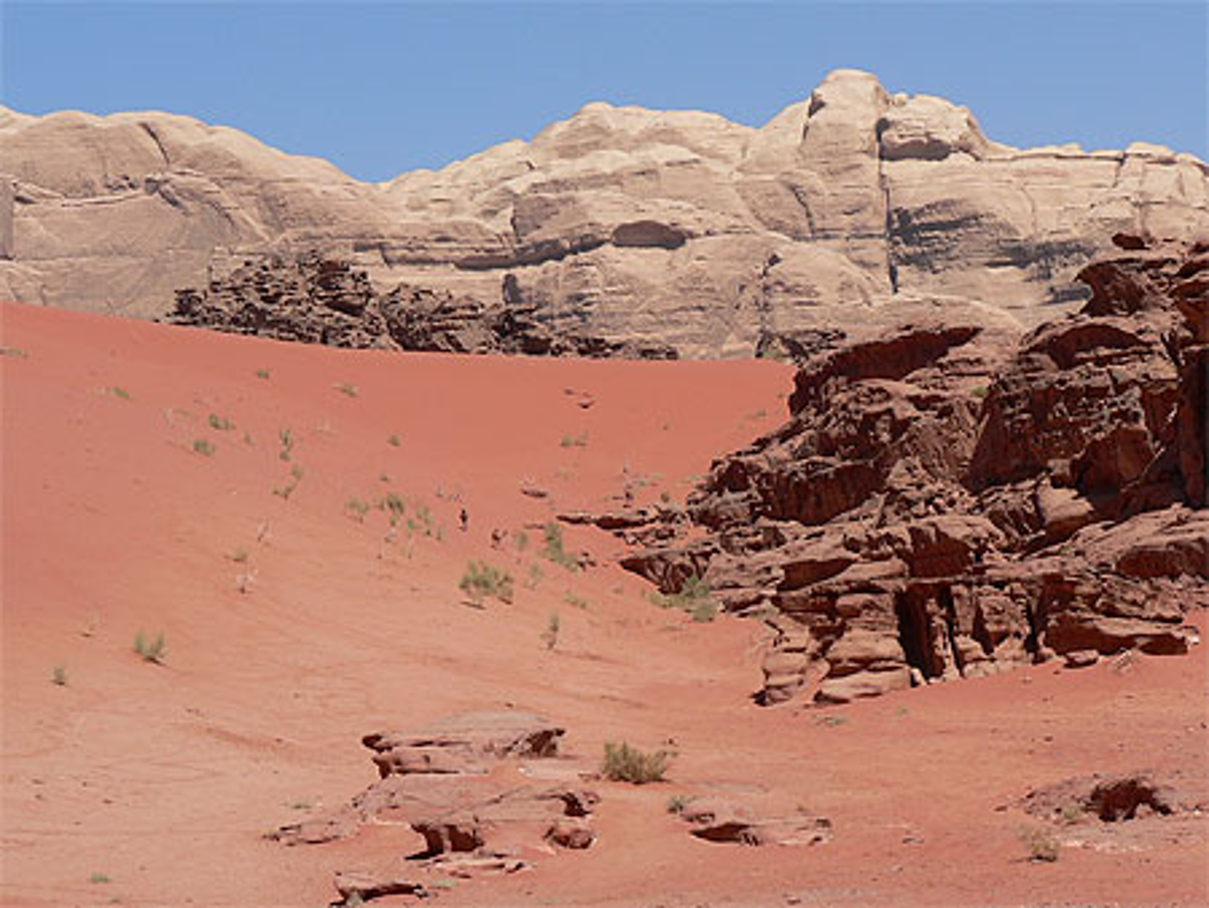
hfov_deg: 13.7
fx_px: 5032
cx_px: 604
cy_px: 454
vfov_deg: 10.3
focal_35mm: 144
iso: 80
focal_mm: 24.1
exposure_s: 1/500
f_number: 5.6
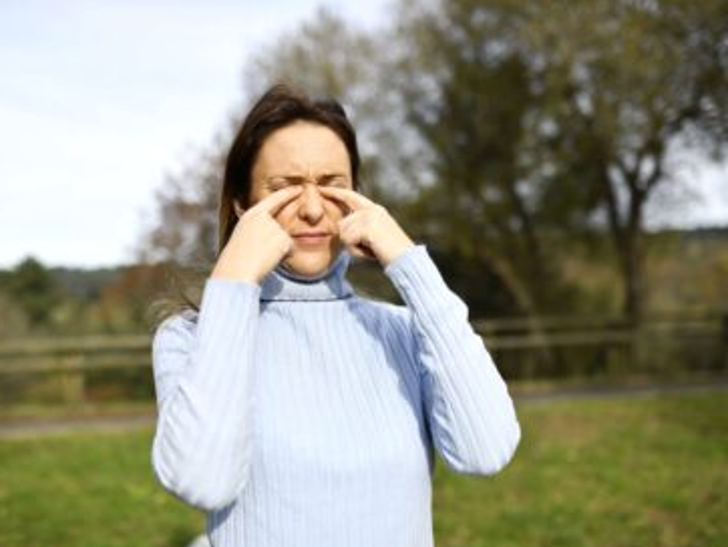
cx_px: 330
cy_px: 280
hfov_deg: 47.8
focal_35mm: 39
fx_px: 821
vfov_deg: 36.9
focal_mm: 35
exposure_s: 1/2500
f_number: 2
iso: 64
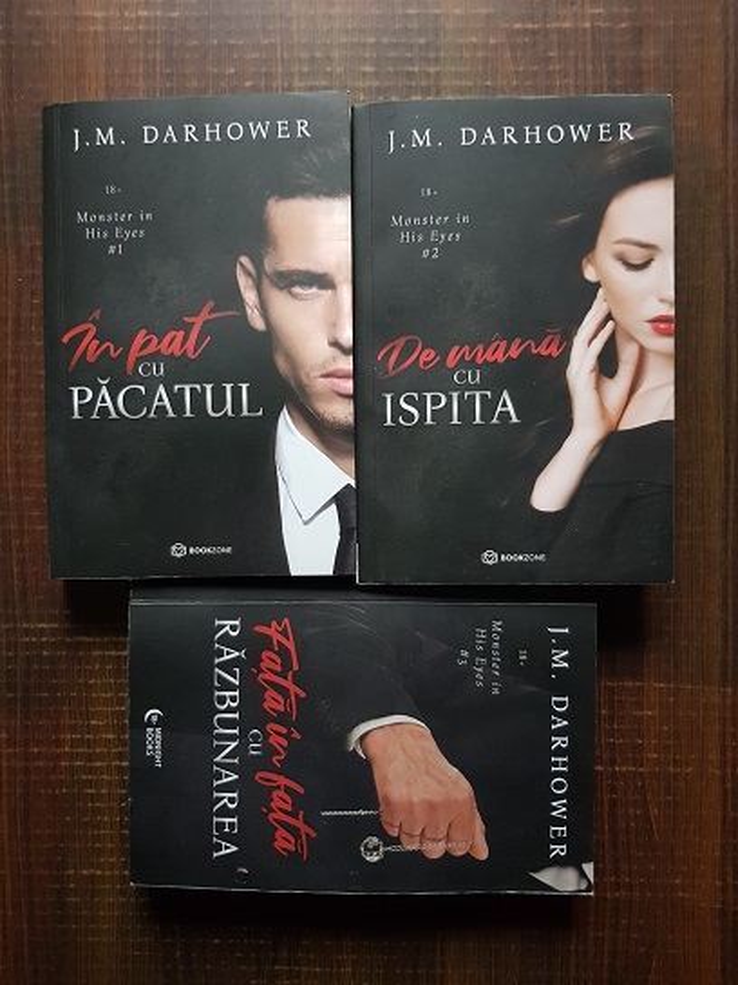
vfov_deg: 67.3
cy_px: 492
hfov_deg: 53.1
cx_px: 369
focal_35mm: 26
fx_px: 739
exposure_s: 1/10
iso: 320
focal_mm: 4.3
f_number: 1.7
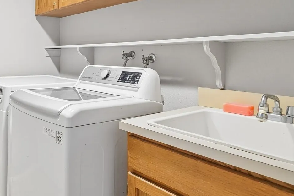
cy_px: 65
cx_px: 69
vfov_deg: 44.3
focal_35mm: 29
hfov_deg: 59.8
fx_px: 237
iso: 1600
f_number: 8
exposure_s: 1/25
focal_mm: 16
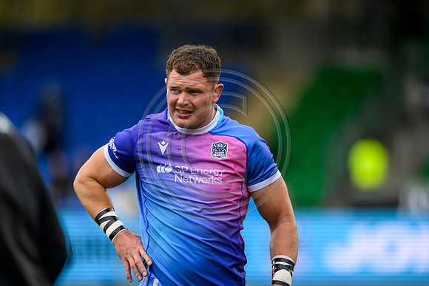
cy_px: 143
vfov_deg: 3.4
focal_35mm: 400
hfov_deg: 5.2
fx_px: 4768
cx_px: 214
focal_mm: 400
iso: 1250
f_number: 2.8
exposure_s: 1/2000
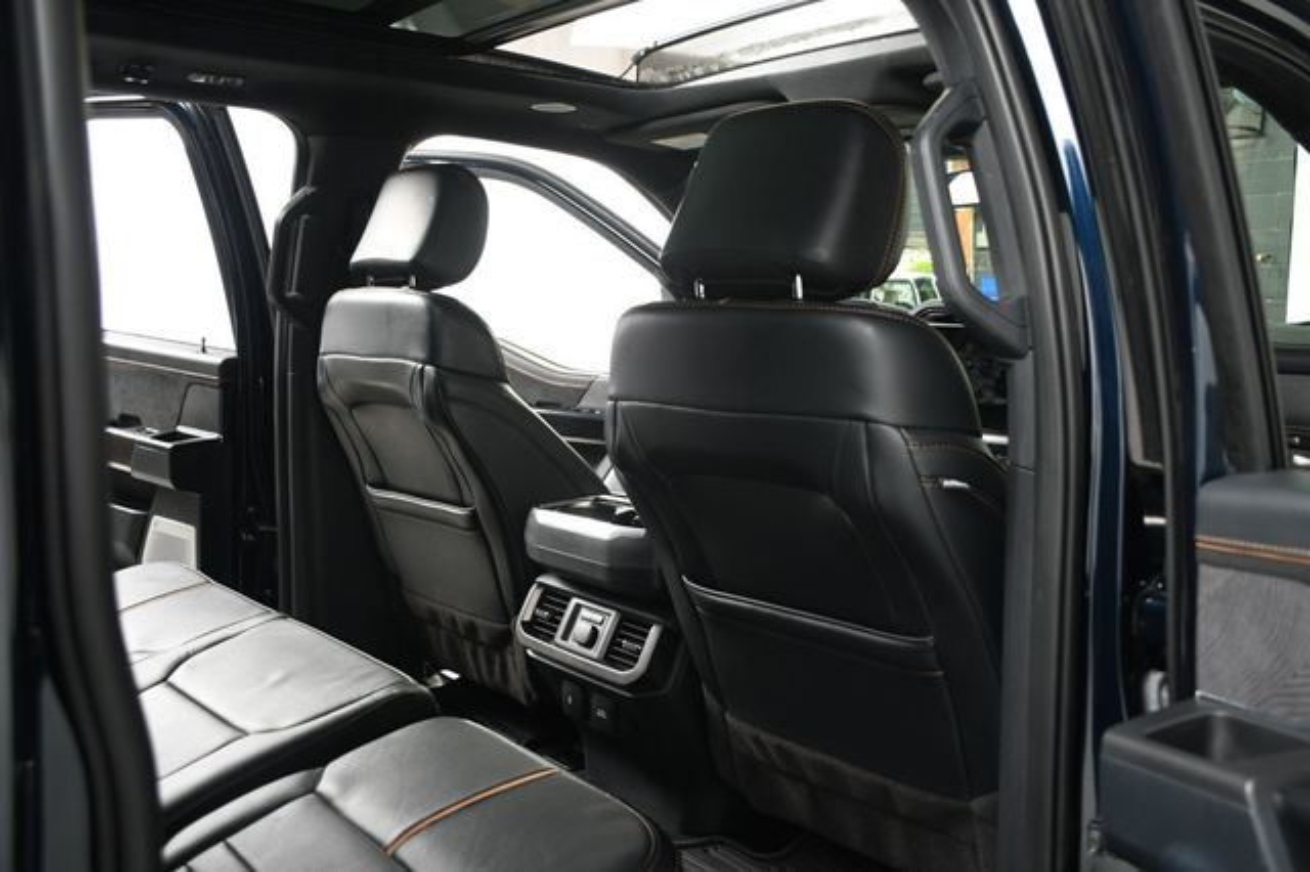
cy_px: 436
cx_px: 655
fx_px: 1237
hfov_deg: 55.8
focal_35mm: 34
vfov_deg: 38.8
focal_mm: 23
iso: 100
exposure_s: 1/160
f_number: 3.8
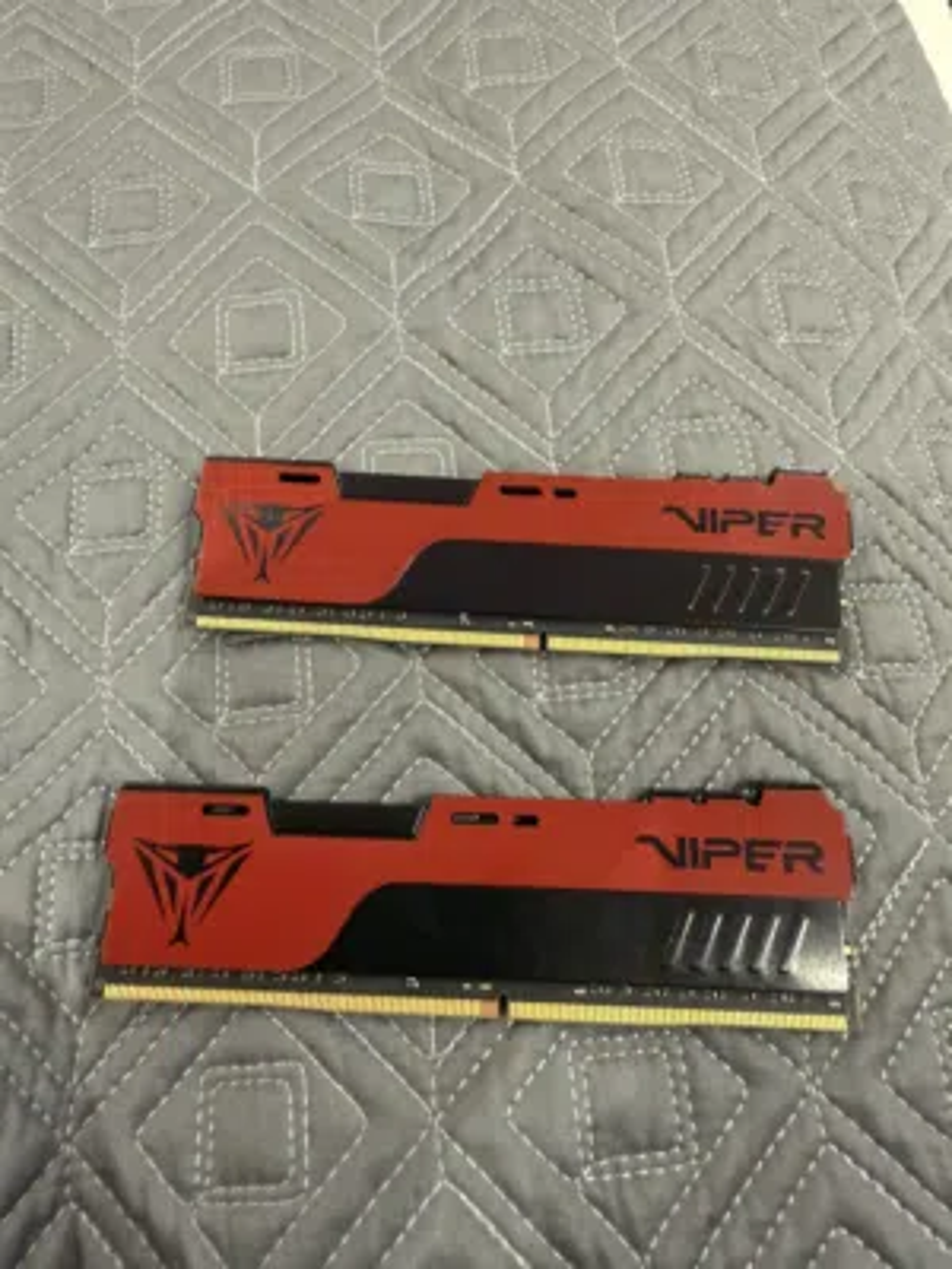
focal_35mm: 24
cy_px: 634
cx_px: 476
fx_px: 880
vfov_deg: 71.6
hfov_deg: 56.8
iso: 640
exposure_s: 1/60
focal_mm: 2.22
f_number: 2.2
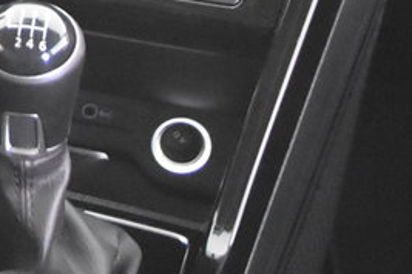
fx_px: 1808
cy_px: -227
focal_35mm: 158
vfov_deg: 8.4
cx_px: -431
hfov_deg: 11.6
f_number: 3
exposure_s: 1/30
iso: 8000
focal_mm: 22
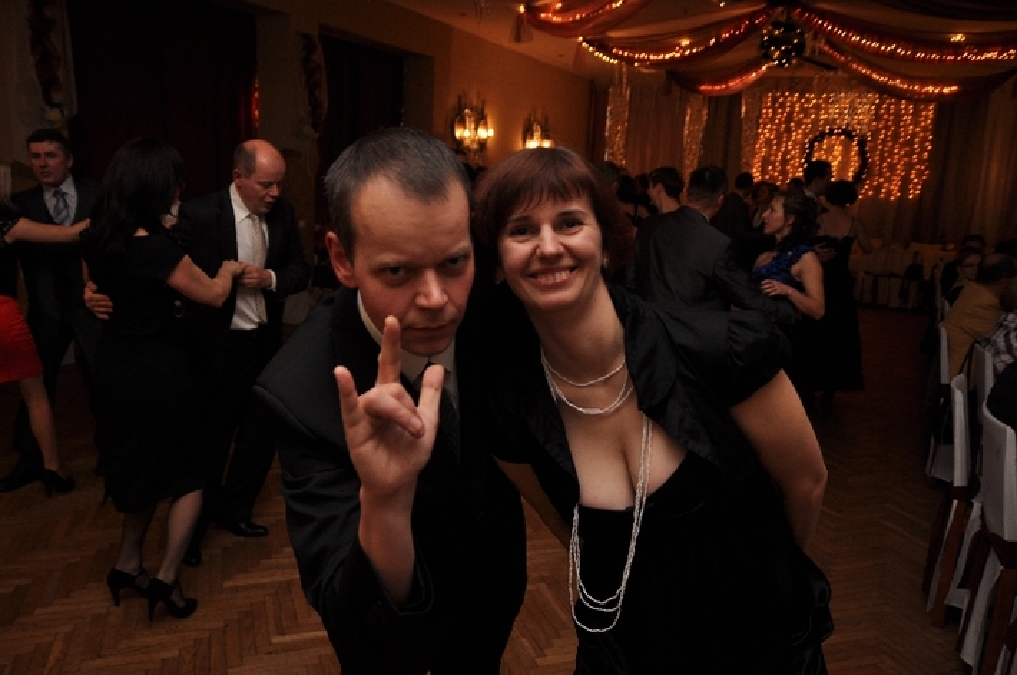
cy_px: 338
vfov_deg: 45.5
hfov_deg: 64.6
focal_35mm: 28
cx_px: 508
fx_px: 804
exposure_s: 1/60
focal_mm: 19
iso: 250
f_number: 3.2
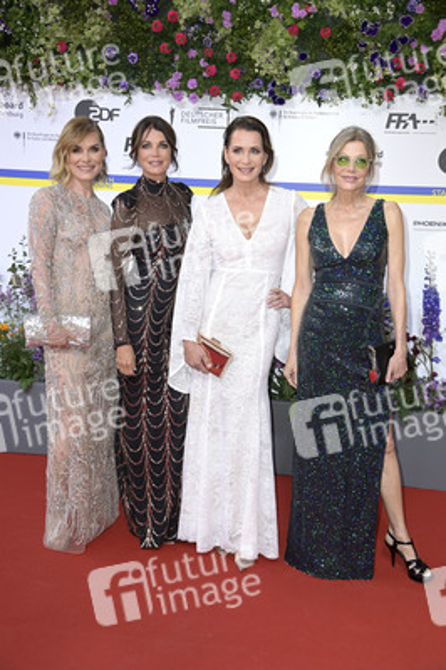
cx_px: 223
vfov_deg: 41.1
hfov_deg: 28.0
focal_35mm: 48
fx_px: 893
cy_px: 335
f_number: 5.6
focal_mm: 48
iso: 640
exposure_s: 1/250
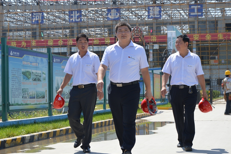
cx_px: 126
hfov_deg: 24.5
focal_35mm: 83
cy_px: 72
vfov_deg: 16.4
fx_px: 532
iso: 100
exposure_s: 1/200
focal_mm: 50
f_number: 7.1
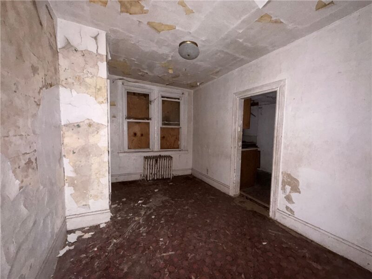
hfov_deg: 102.1
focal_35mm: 14
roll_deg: -1.0
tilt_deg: -3.9
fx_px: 150
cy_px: 140
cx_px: 186
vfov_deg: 85.7
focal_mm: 2.22
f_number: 2.2
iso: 500
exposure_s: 1/16
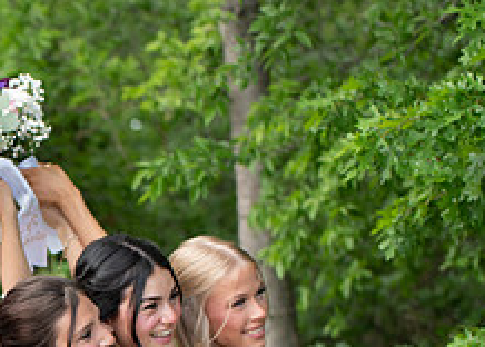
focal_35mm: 208
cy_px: 378
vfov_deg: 6.9
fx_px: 2867
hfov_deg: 9.5
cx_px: -112
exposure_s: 1/500
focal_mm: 70
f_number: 2.8
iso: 100
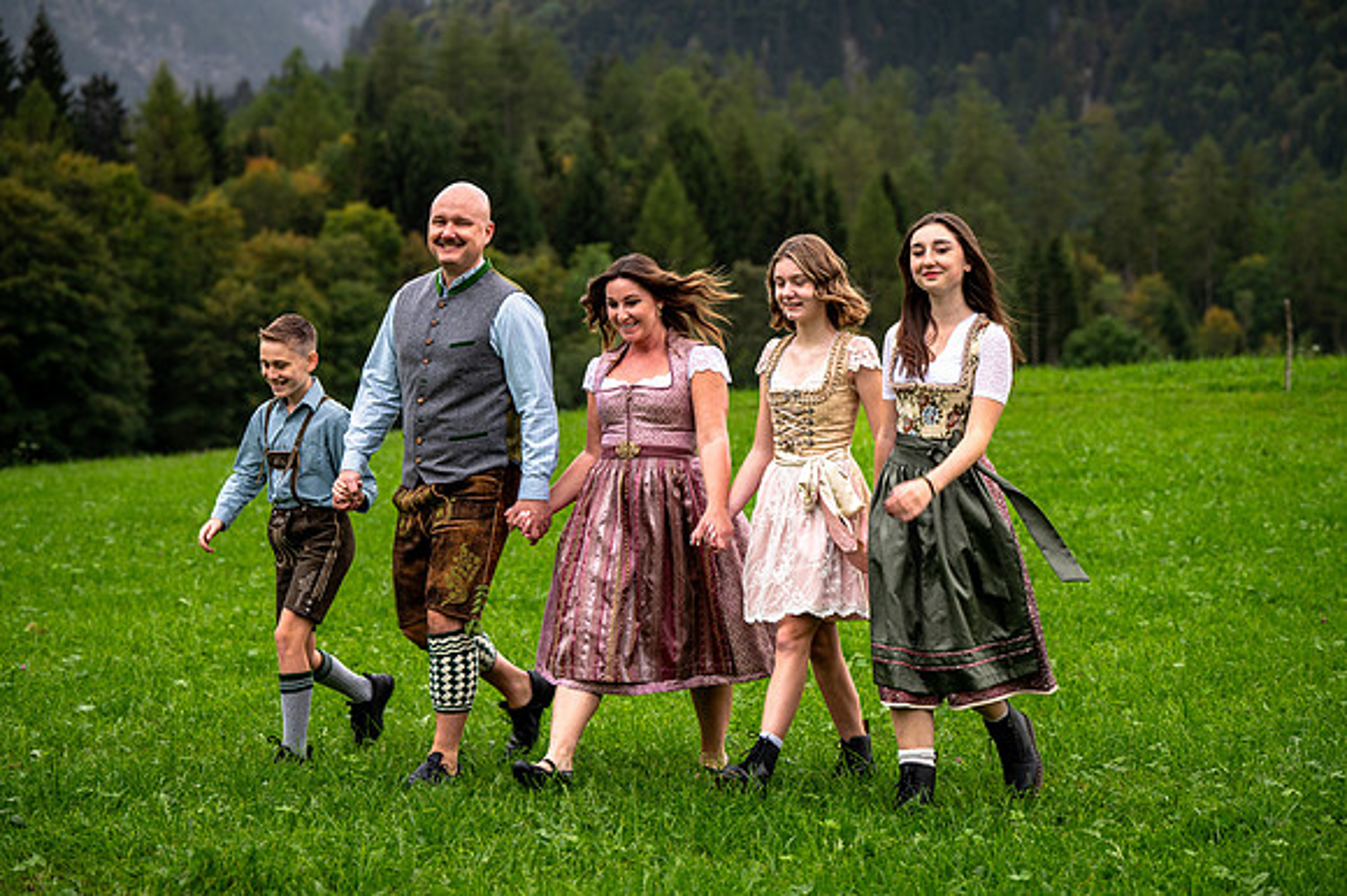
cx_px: 674
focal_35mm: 93
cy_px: 448
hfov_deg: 21.9
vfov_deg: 14.7
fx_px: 3478
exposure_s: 1/125
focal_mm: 93
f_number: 4
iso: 200
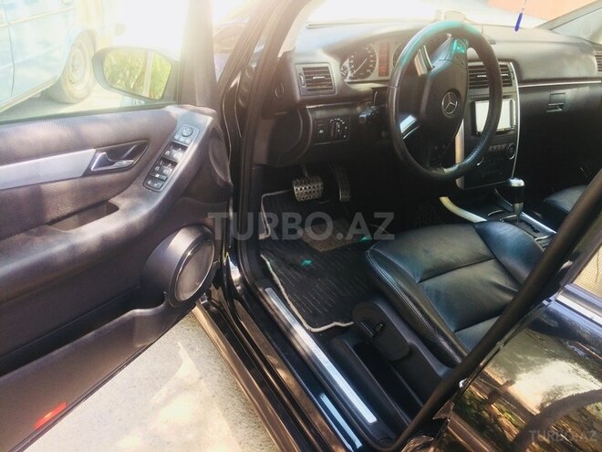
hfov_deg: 61.7
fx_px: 504
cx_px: 301
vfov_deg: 48.2
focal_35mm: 29
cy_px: 226
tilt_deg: -32.1
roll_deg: -8.8
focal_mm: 4.15
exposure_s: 1/50
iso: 40
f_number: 2.2
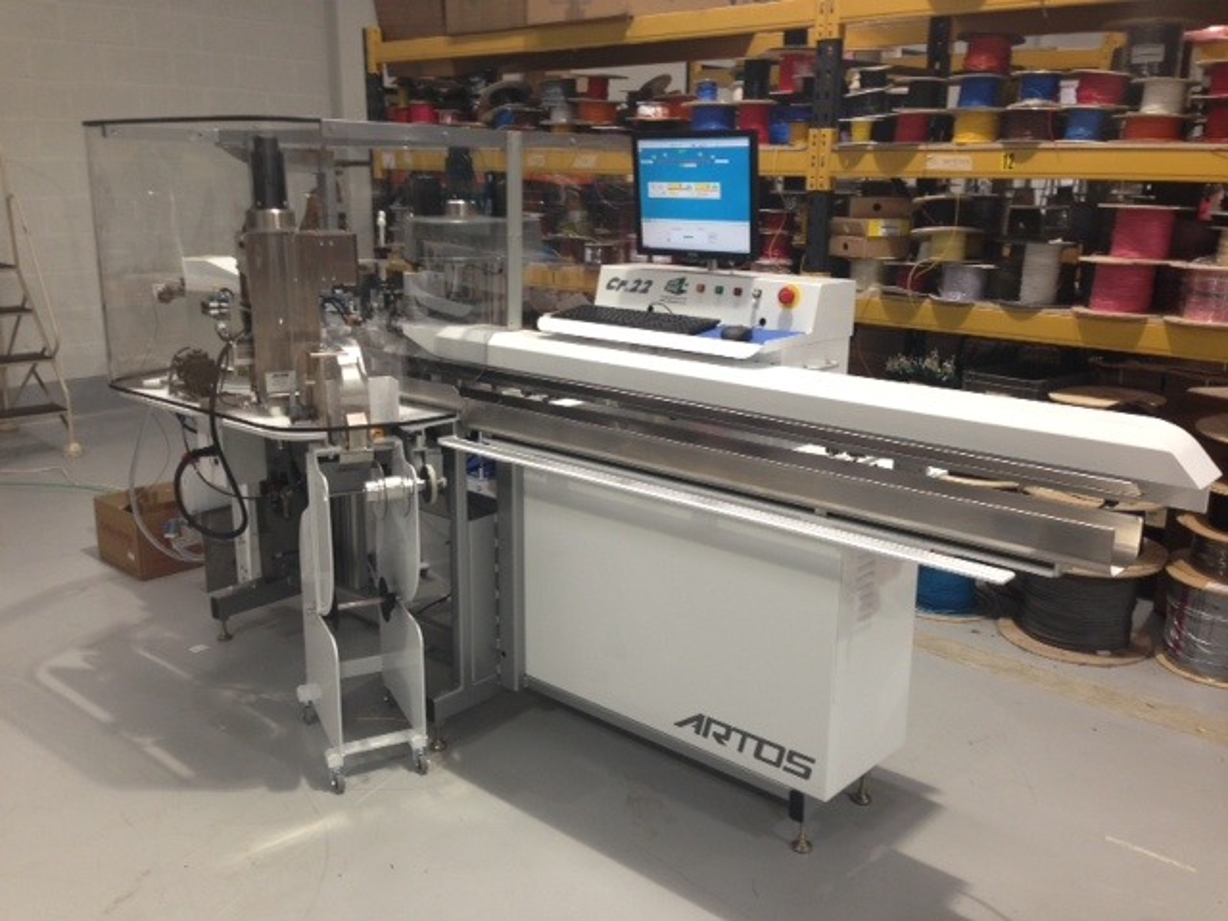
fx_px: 1171
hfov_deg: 55.4
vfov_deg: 42.9
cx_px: 614
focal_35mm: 33
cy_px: 460
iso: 64
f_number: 2.4
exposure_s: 1/20
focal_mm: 4.13
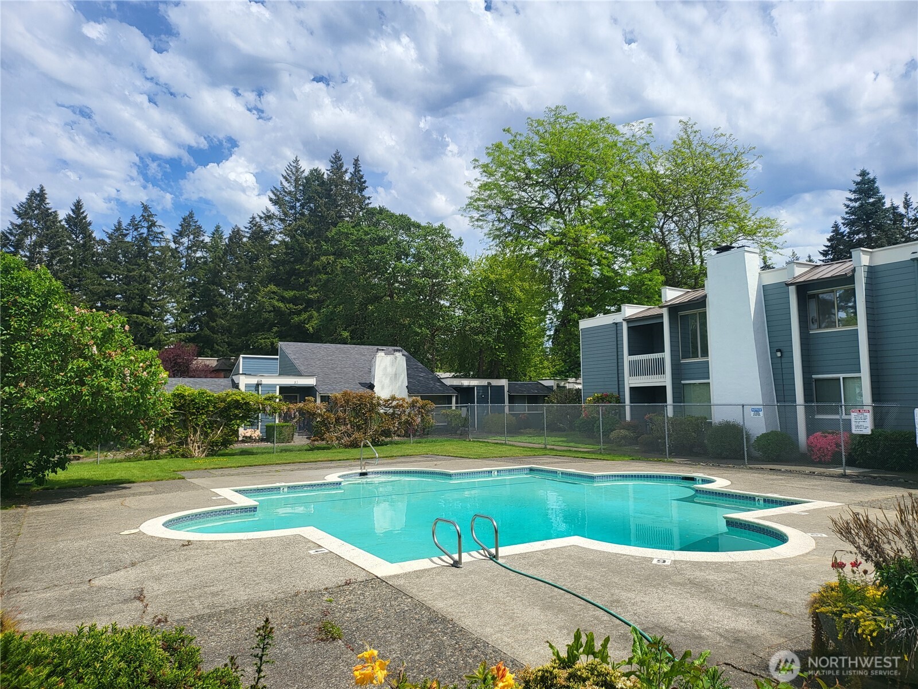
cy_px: 344
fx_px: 636
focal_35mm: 24
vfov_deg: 56.8
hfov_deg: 71.6
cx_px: 459
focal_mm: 5
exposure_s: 1/3512
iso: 40
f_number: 1.8
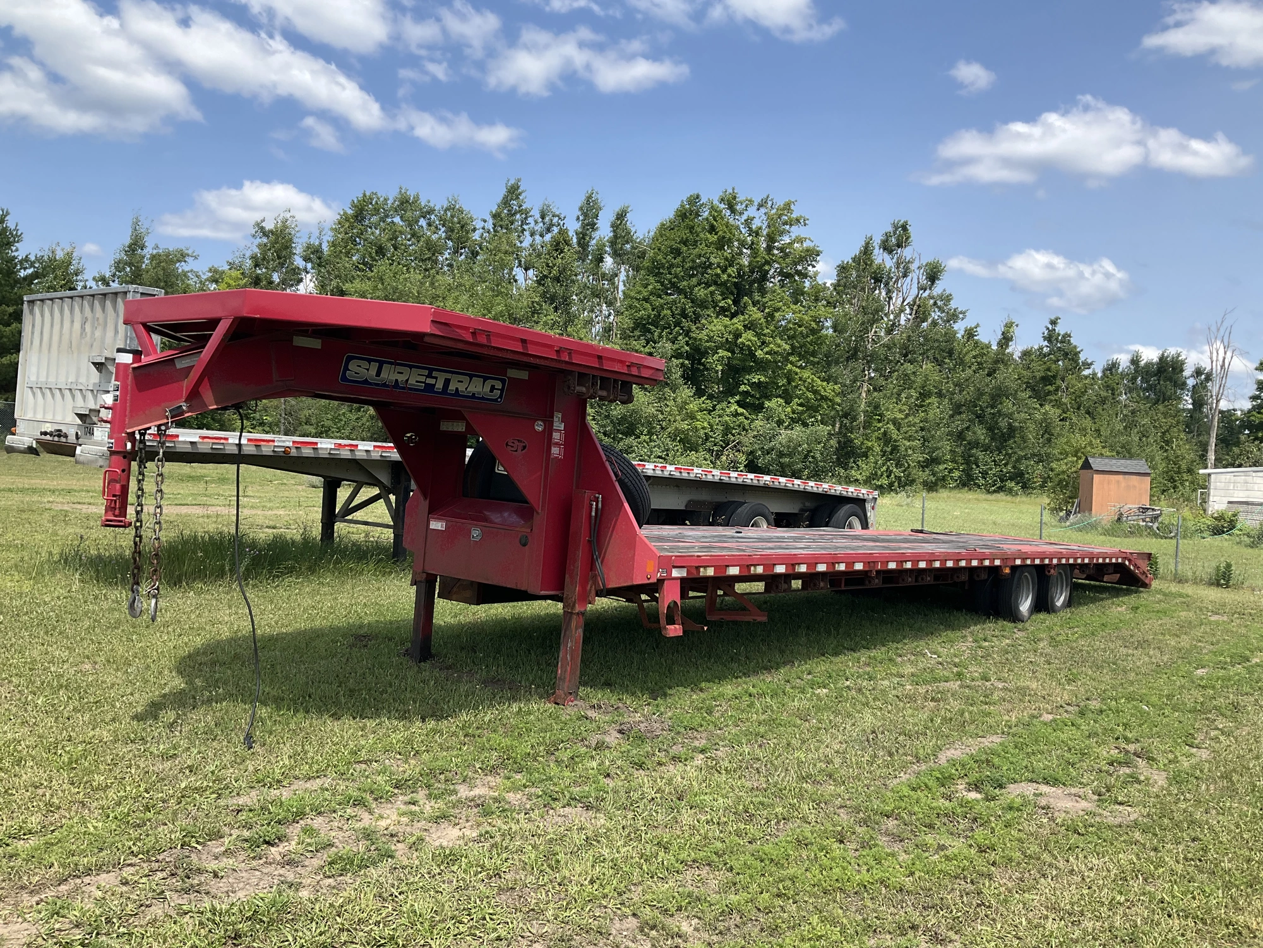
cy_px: 474
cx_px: 632
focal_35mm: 29
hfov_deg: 61.7
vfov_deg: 48.2
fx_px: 1058
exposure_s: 1/1377
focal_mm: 3
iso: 25
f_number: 1.8
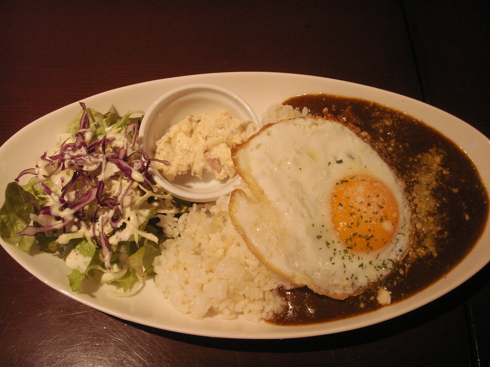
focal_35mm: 37
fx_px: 524
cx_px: 245
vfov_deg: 38.7
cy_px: 184
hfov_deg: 50.1
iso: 160
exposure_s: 1/25
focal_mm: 7.7
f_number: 3.5
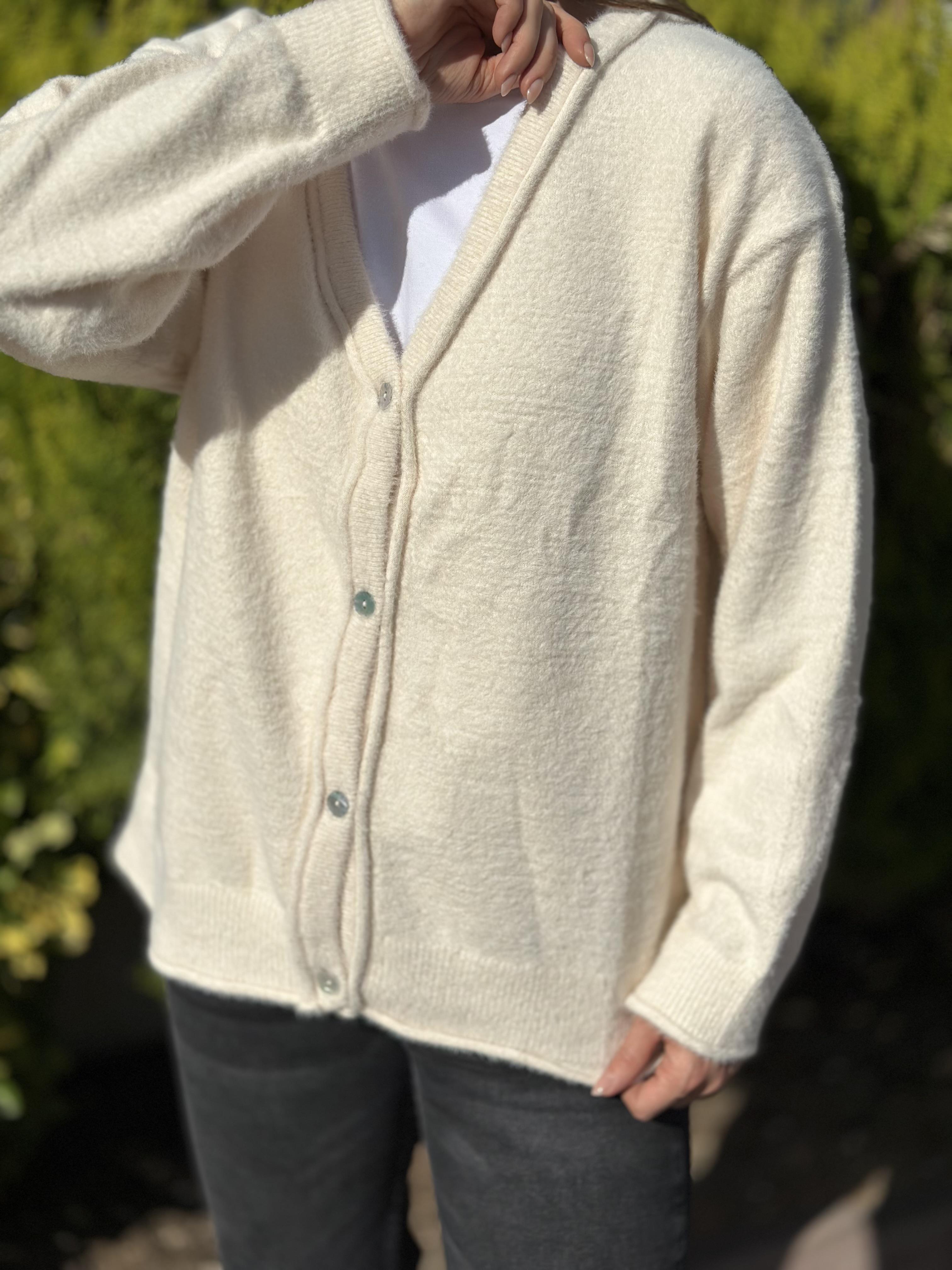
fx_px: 1760
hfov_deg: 30.3
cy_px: 635
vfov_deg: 39.7
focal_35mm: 48
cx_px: 476
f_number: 1.78
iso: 64
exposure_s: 1/18868
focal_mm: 6.86
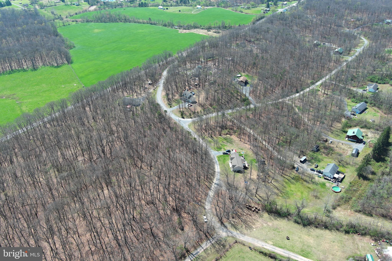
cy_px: 130
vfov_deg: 45.0
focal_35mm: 29
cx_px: 196
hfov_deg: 63.7
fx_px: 316
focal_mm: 10.57
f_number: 2.8
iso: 100
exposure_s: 1/485
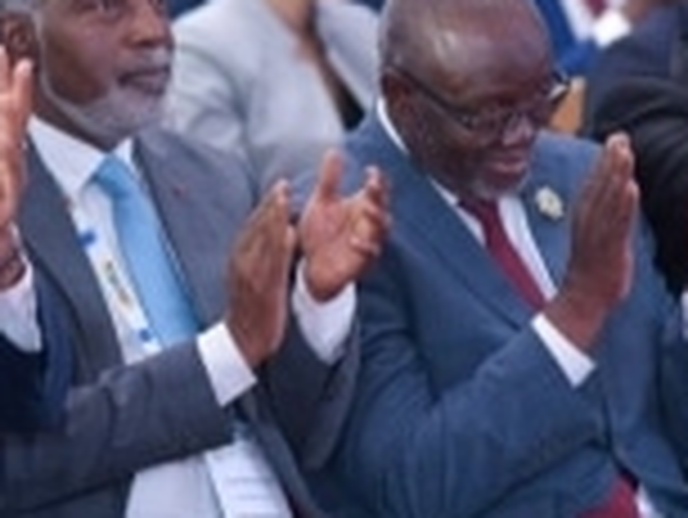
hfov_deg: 5.9
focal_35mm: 338
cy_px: 207
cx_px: 108
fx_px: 6723
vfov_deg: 4.4
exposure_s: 1/250
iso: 2000
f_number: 3.5
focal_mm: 135
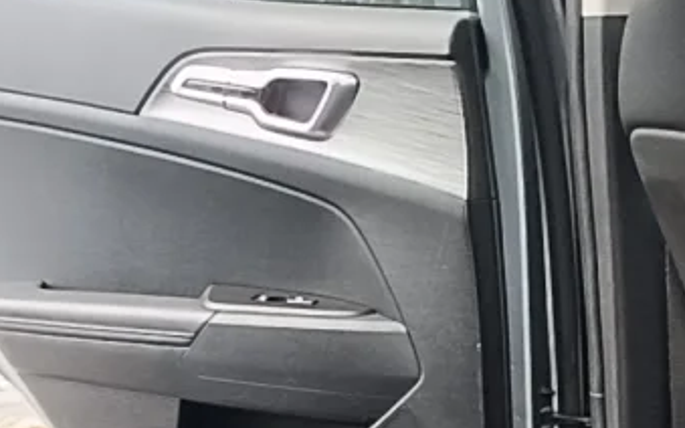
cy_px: 456
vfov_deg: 13.4
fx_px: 1792
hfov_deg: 21.6
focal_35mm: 96
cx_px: 376
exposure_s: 1/50
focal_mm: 1.66
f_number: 2.2
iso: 184
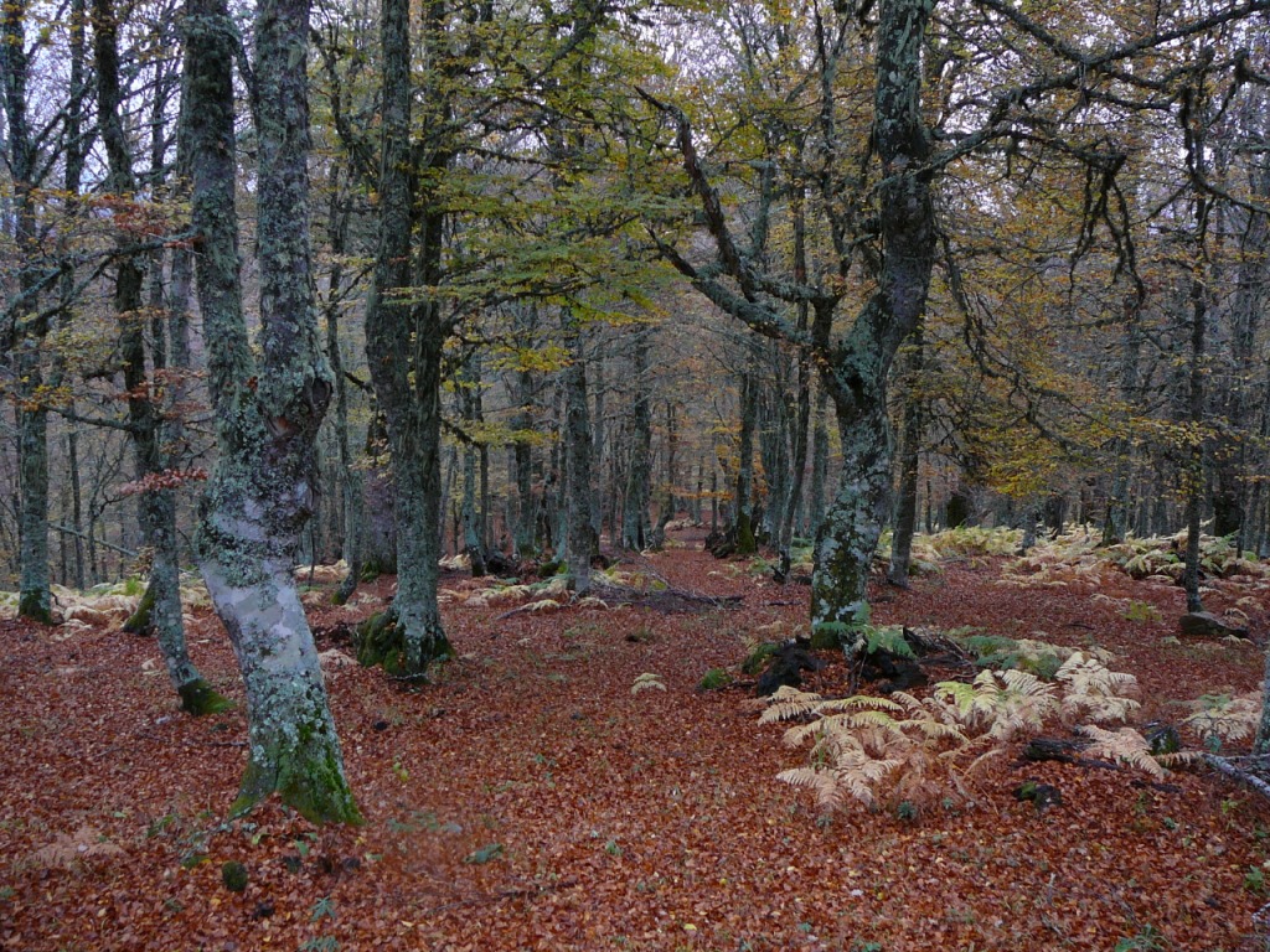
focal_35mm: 35
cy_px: 476
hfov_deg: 52.6
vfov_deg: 40.7
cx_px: 635
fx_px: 1284
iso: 100
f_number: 2.8
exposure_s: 1/100
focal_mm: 5.2
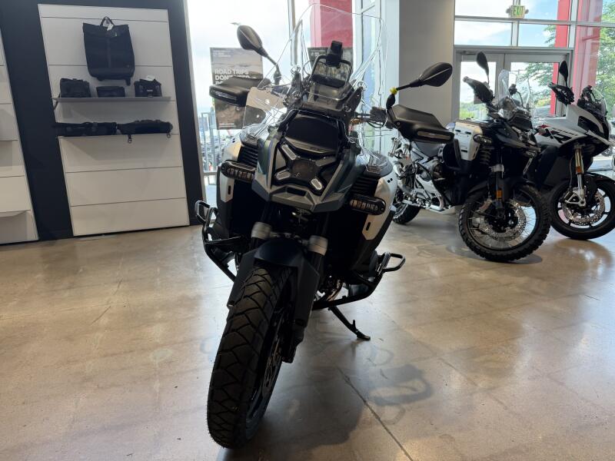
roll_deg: +4.2
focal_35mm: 24
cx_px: 308
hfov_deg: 71.6
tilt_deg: -12.4
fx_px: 426
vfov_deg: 56.8
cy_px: 230
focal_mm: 6.76
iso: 125
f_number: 1.78
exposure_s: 1/203
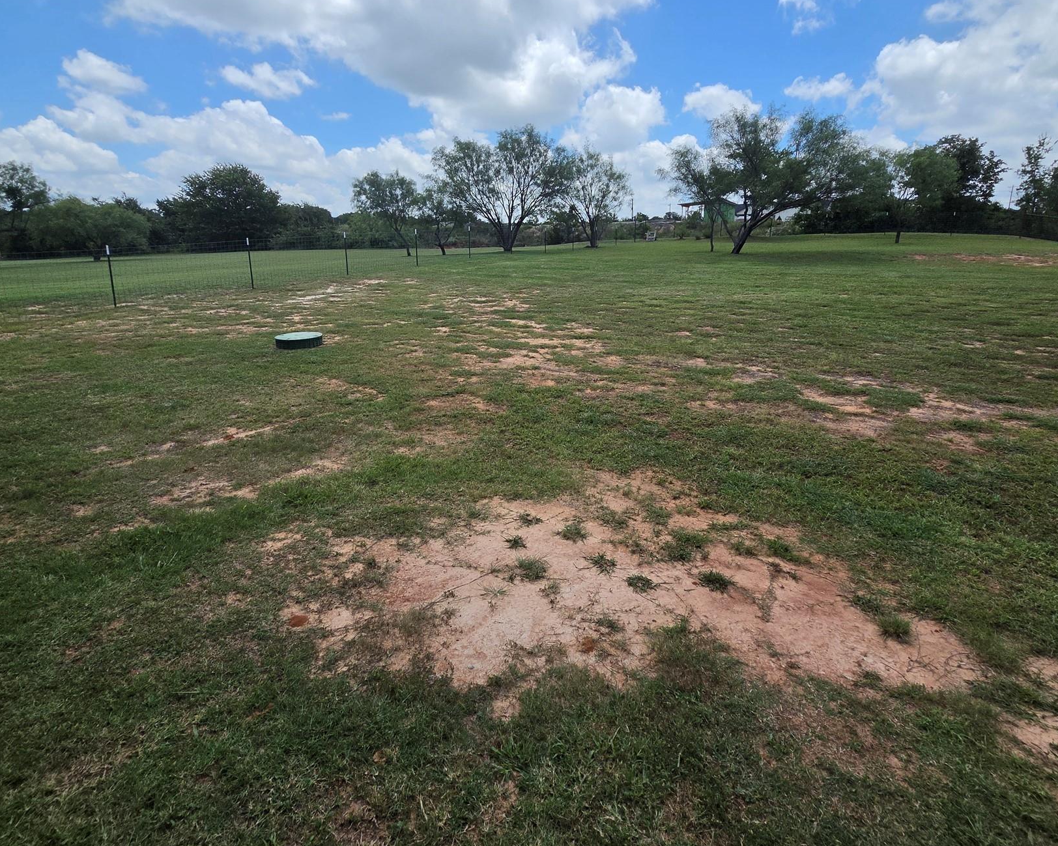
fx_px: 501
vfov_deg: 79.8
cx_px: 540
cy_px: 358
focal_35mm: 16
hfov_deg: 93.1
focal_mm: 2.2
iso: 100
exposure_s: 1/4913
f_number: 2.2
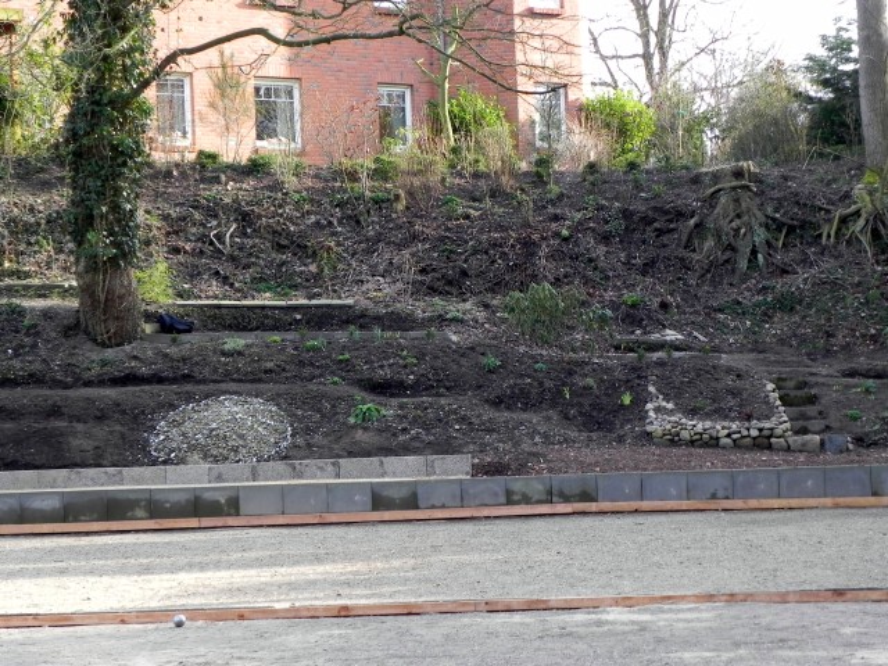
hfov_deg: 20.7
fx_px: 2437
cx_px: 444
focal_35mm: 95
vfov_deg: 15.6
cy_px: 333
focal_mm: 16.9
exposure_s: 1/99.1
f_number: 4
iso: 160
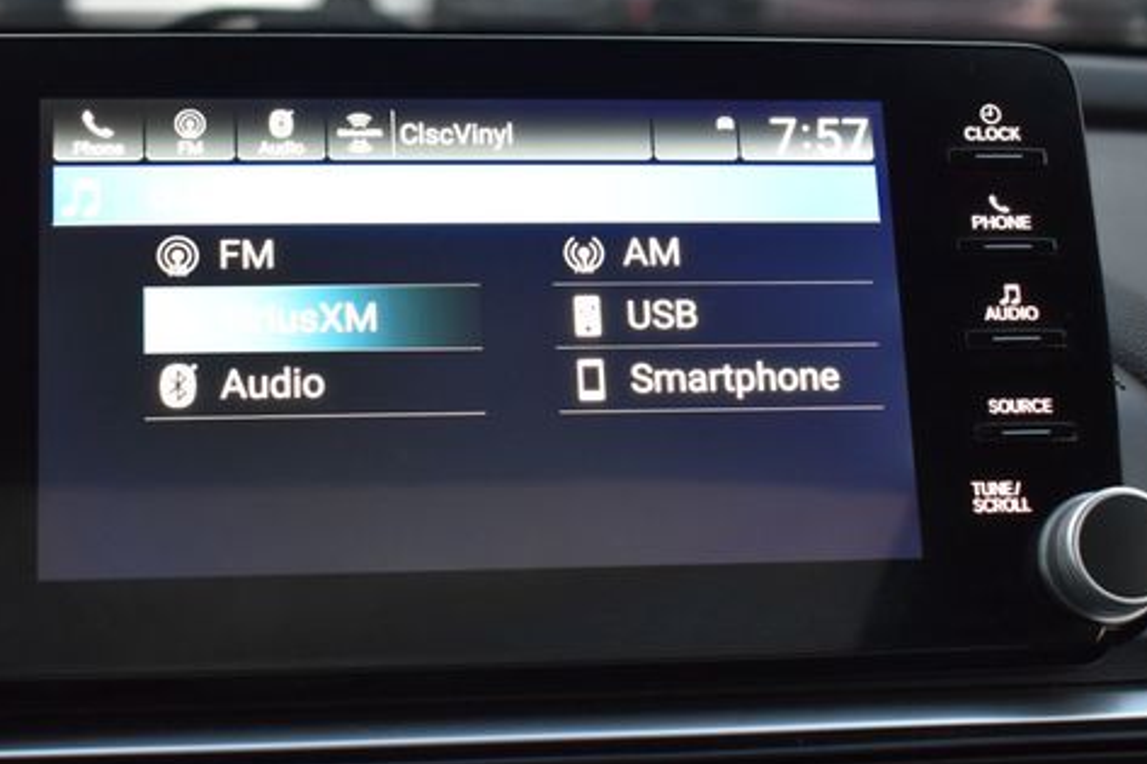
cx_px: 524
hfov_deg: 31.0
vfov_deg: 20.9
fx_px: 2070
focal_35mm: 65
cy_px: 461
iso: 1600
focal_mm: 32
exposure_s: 1/15
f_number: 5.6
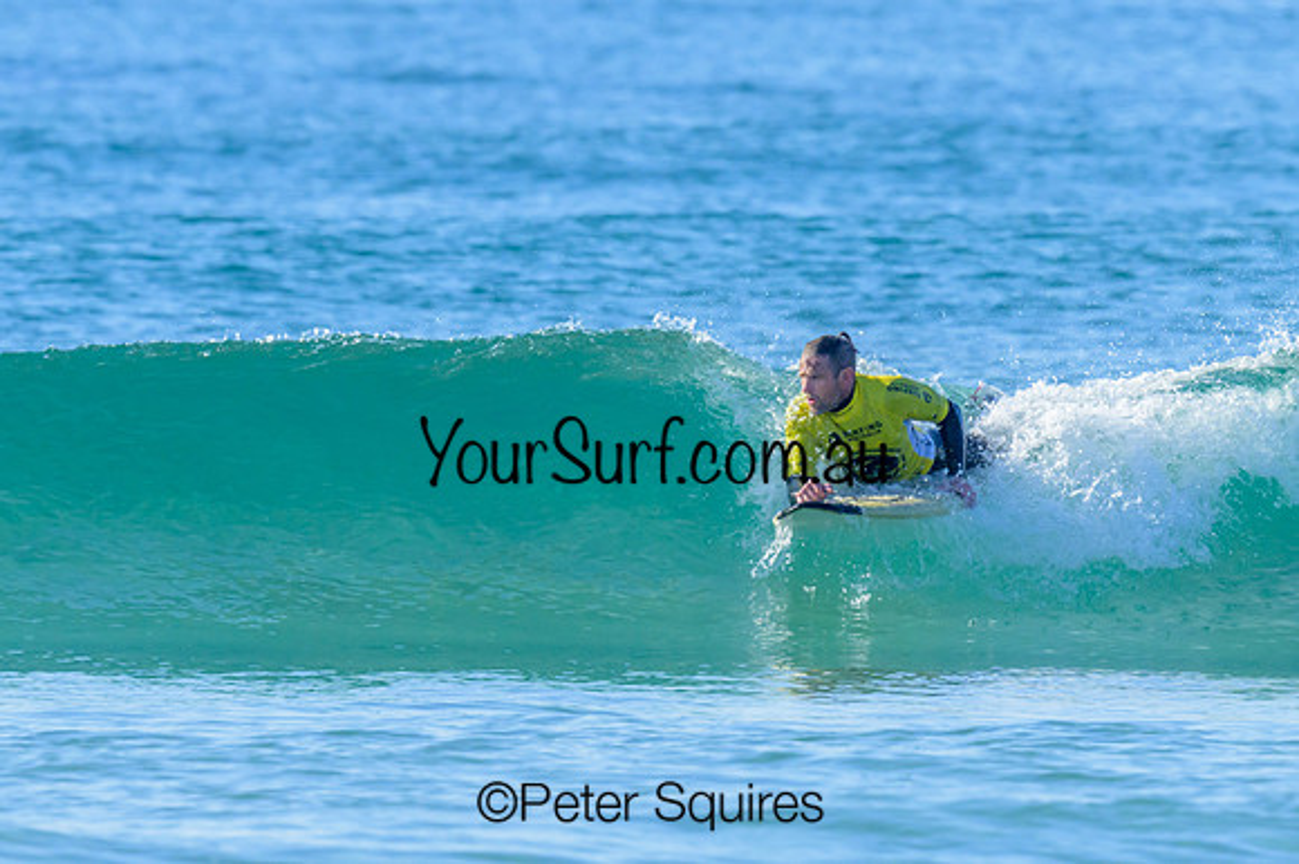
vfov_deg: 1.1
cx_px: 650
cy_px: 432
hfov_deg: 1.7
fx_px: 43274
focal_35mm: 1200
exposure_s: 1/2000
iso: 1400
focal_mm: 800
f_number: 11
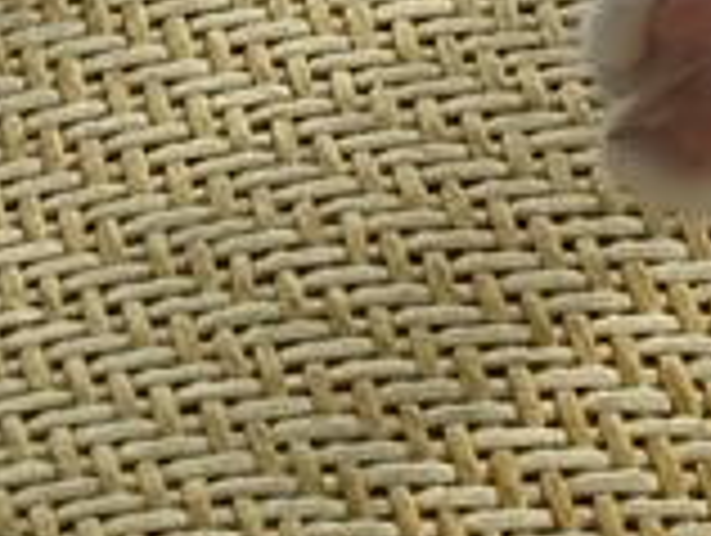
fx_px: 6398
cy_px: 131
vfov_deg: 4.8
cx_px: -81
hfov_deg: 6.3
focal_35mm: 311
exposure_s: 1/32
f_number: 1.78
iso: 500
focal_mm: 6.76
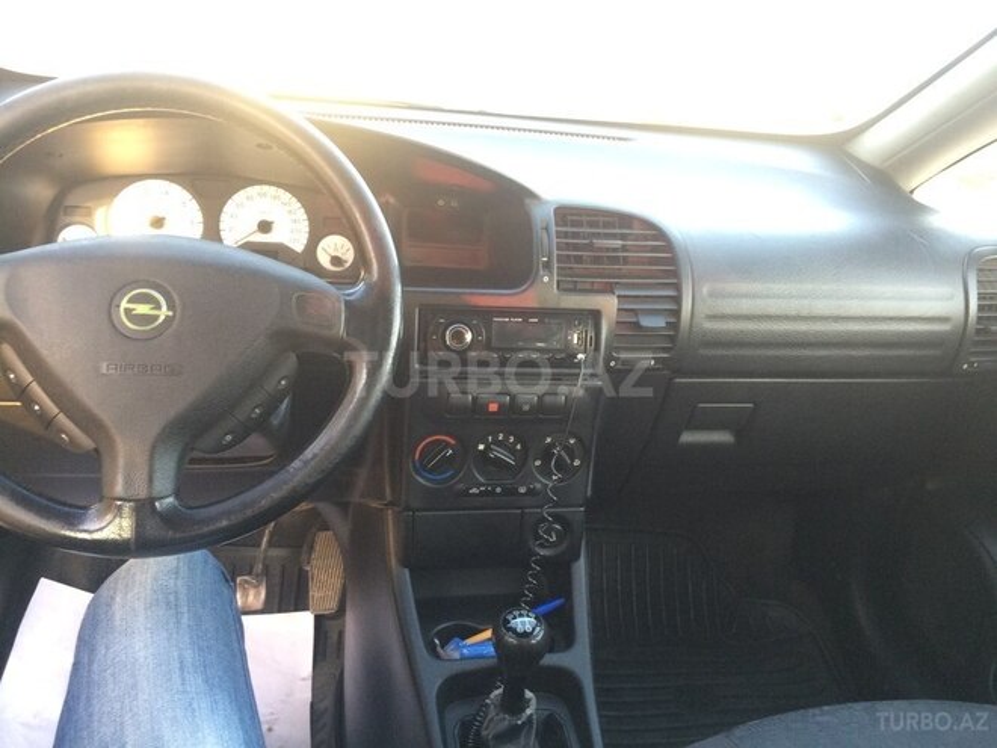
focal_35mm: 29
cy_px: 374
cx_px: 498
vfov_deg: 48.2
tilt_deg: -21.6
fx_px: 835
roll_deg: -9.3
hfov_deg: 61.7
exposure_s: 1/33
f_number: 2.2
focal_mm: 4.15
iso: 100
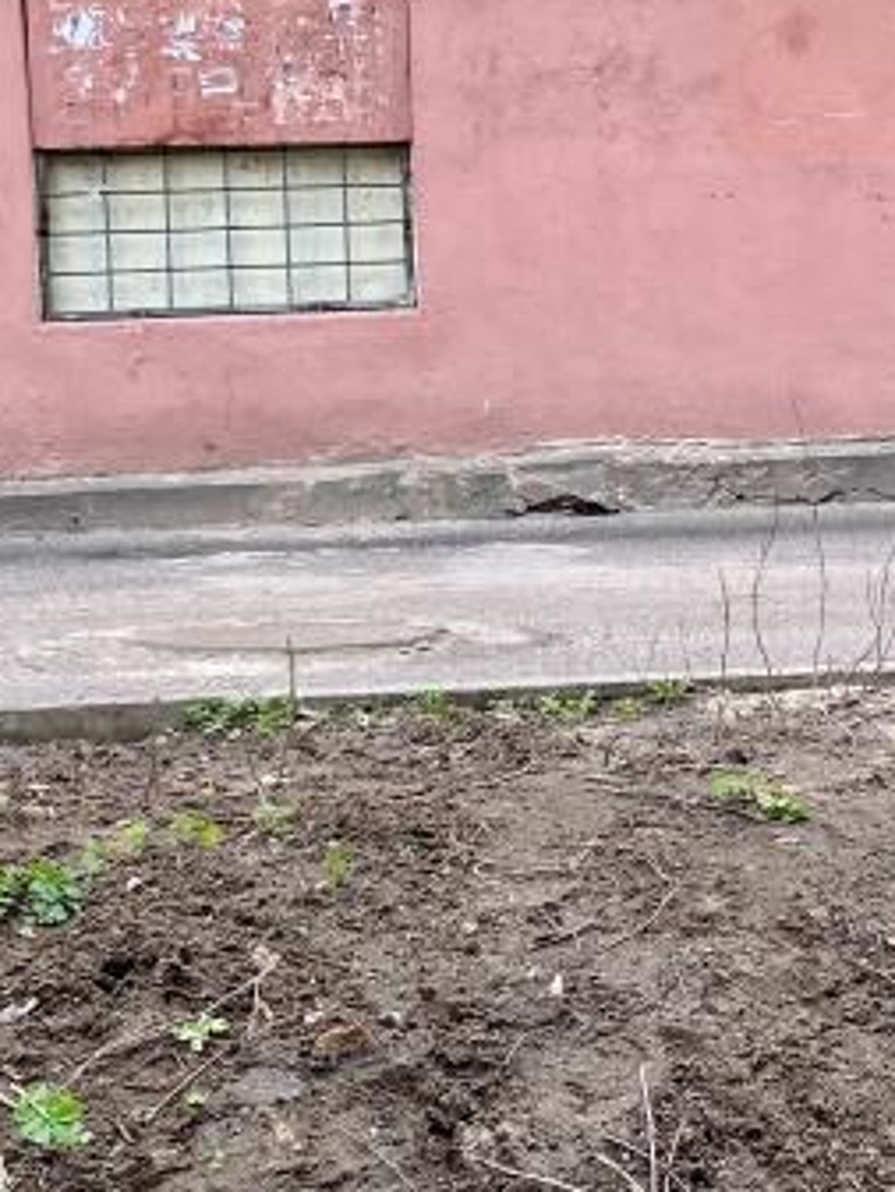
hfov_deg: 18.6
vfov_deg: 24.5
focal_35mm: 79
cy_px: 343
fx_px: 2722
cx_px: 654
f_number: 1.8
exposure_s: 1/485
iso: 32
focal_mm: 4.25
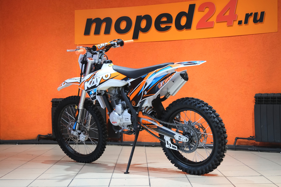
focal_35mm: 56
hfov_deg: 35.6
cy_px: 94
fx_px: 437
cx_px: 140
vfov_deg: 24.2
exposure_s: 1/100
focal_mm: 37.6
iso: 1600
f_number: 4
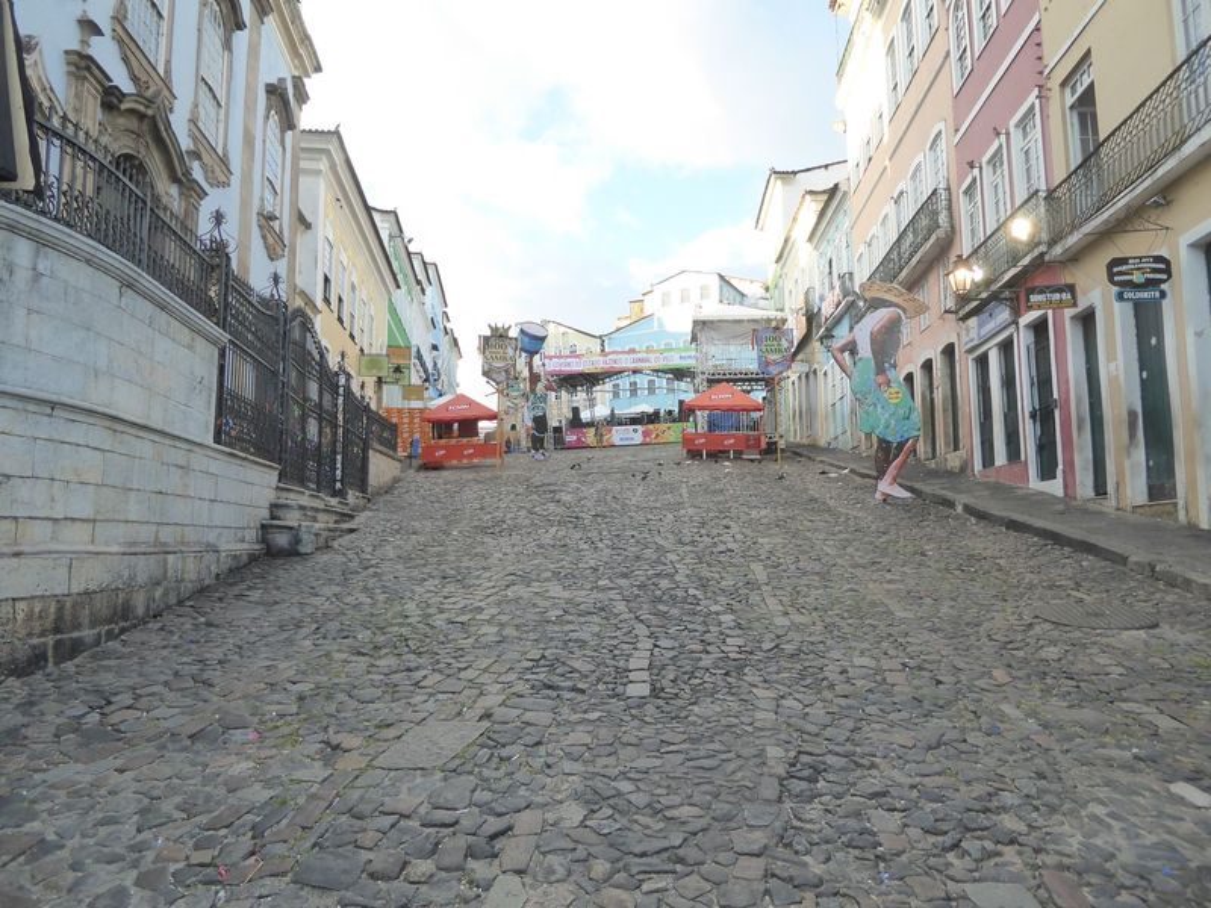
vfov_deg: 54.9
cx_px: 606
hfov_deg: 69.4
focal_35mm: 25
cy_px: 454
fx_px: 875
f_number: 3.3
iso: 160
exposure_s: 1/125
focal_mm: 4.3
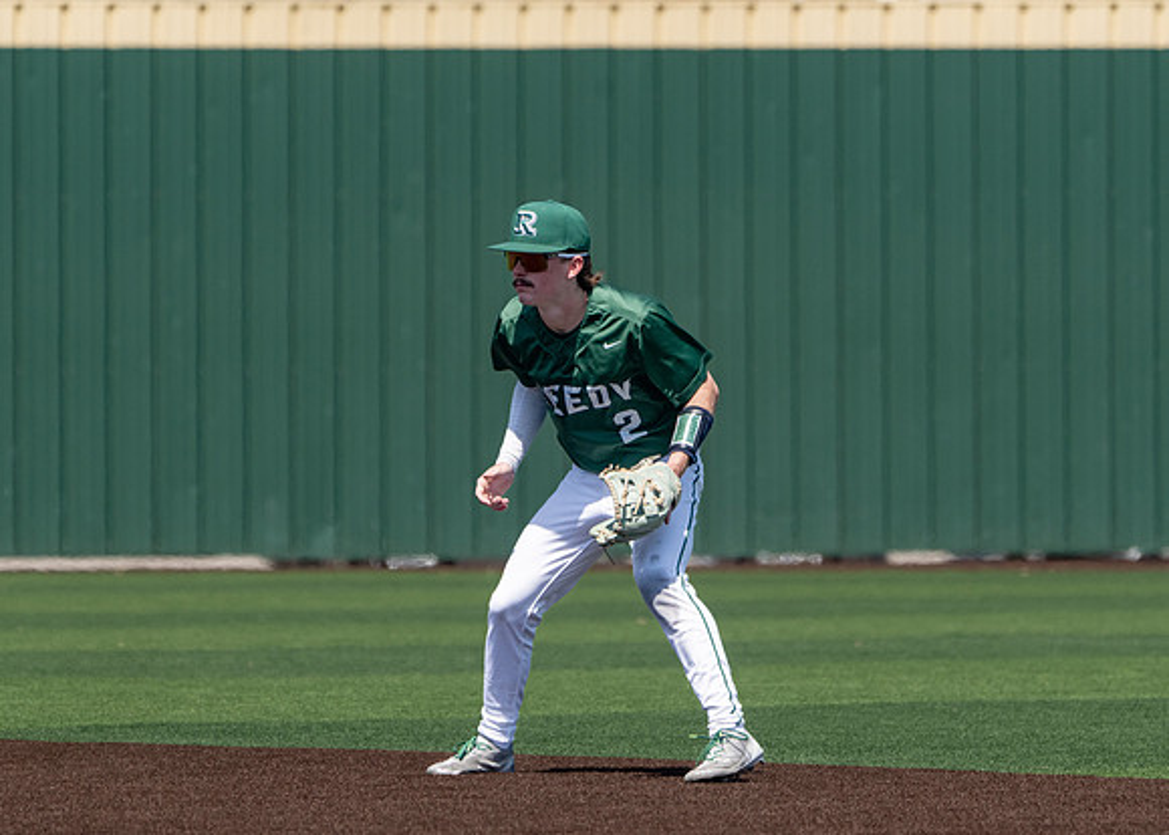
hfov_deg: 3.9
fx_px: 16981
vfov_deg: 2.8
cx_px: 583
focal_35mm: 512
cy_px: 449
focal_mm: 375
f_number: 8
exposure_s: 1/2000
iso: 500
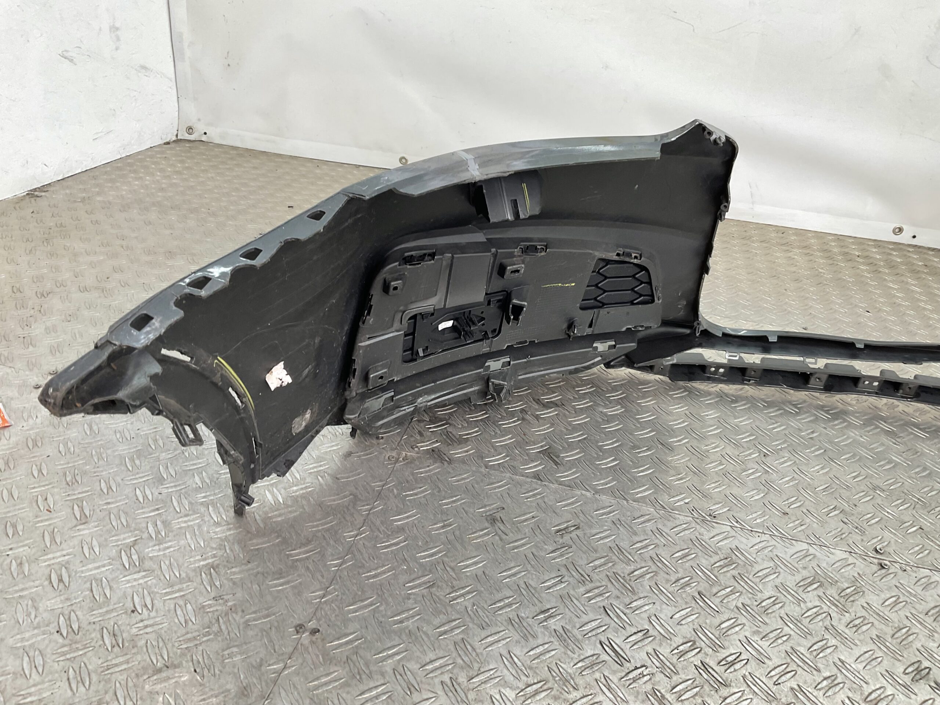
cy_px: 352
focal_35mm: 29
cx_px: 470
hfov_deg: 61.7
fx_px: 787
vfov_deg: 48.2
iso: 25
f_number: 1.8
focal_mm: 3
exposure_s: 1/120
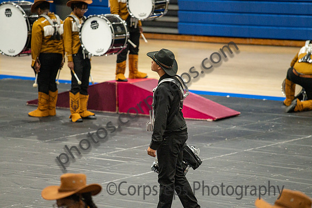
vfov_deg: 6.9
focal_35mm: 200
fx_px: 1734
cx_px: 156
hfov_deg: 10.3
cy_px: 104
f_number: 4
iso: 6400
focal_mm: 200
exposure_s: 1/500
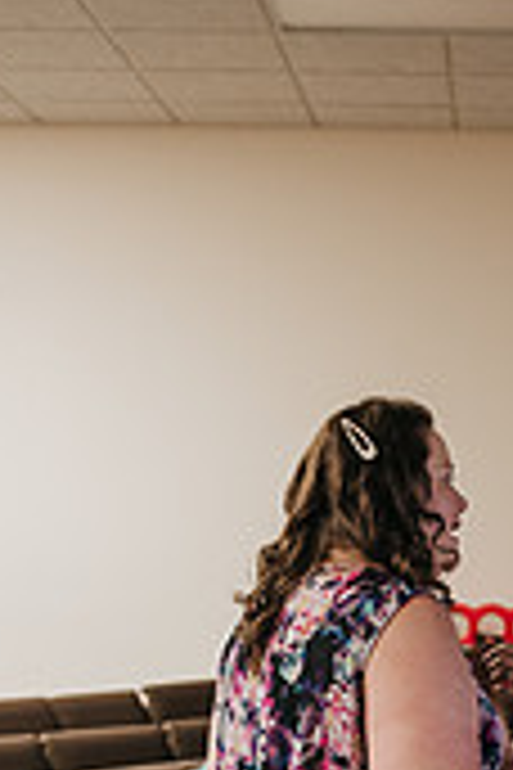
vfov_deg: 21.2
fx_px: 1966
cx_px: 513
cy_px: 811
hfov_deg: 14.6
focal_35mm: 92
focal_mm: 35
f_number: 2.8
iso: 1000
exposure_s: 1/125
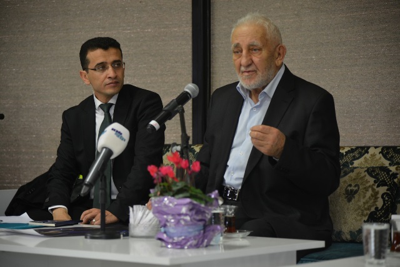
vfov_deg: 13.0
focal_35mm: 105
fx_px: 1167
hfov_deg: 19.5
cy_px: 134
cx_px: 200
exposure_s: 1/80
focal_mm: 105
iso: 800
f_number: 4
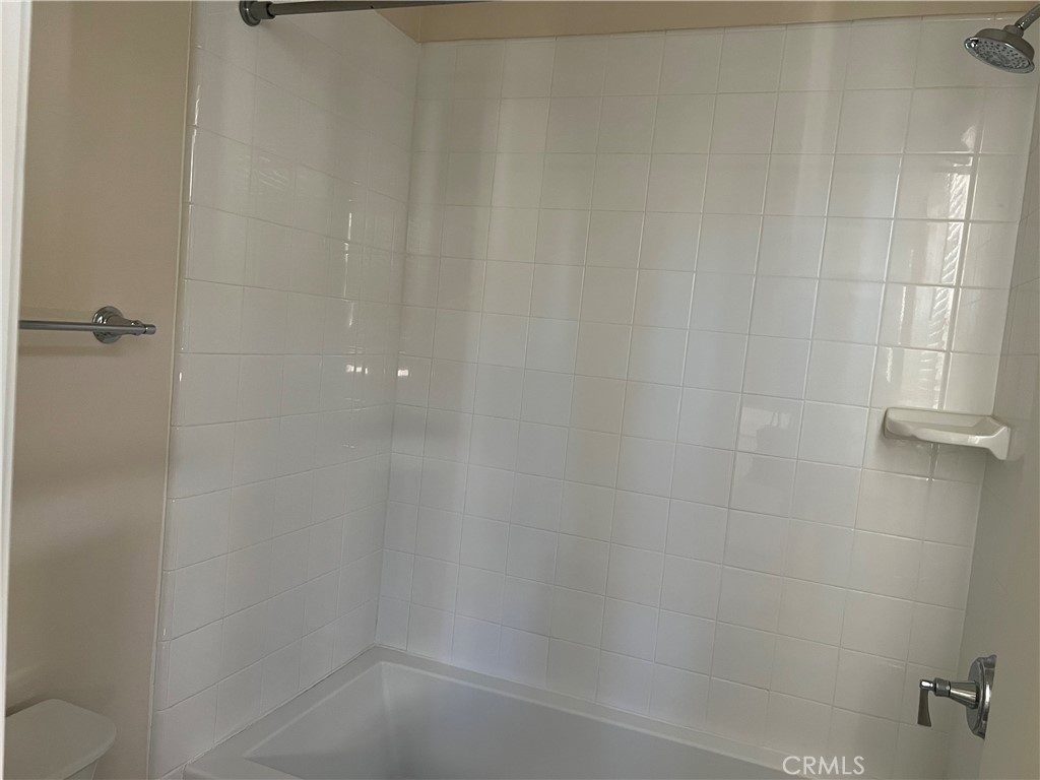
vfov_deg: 53.1
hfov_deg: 67.3
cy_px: 390
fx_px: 781
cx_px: 520
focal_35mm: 26
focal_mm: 5.7
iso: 250
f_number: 1.5
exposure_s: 1/60
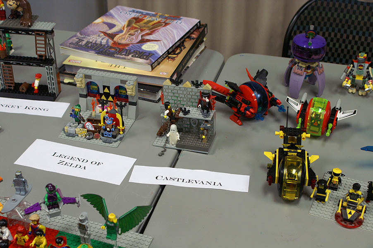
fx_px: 621
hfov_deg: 33.4
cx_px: 186
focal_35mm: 60
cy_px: 124
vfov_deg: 22.6
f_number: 5.6
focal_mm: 40
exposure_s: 1/40
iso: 800
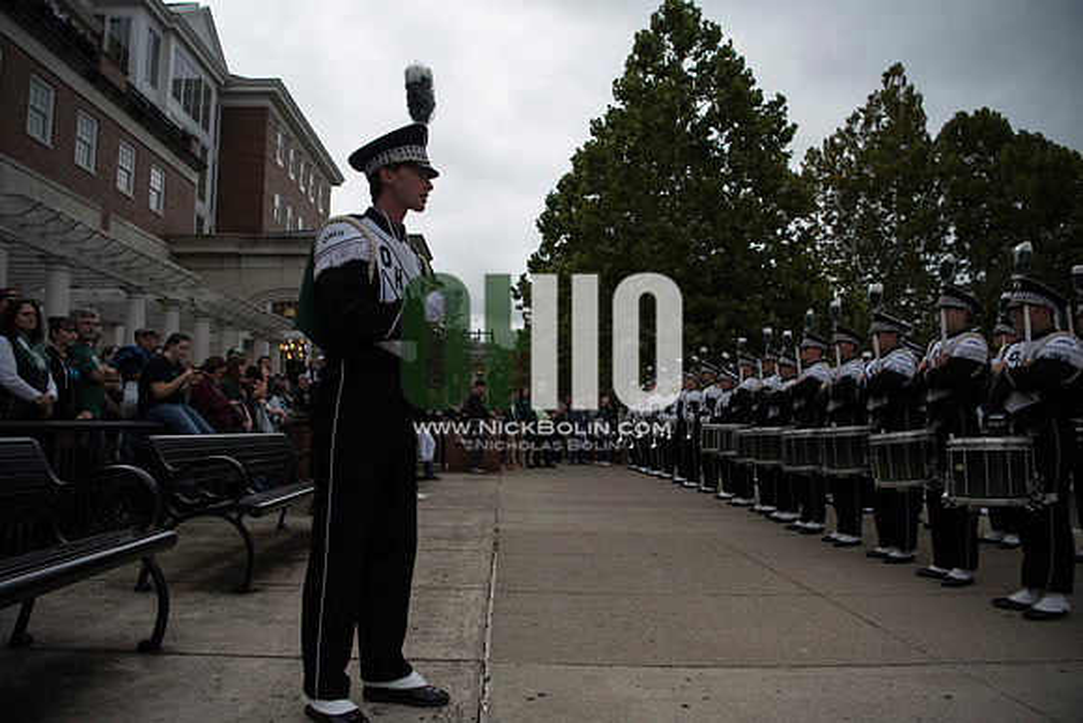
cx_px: 542
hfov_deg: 73.7
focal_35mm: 24
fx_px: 722
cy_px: 362
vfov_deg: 53.2
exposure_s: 1/2000
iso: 1600
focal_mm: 24
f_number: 3.5
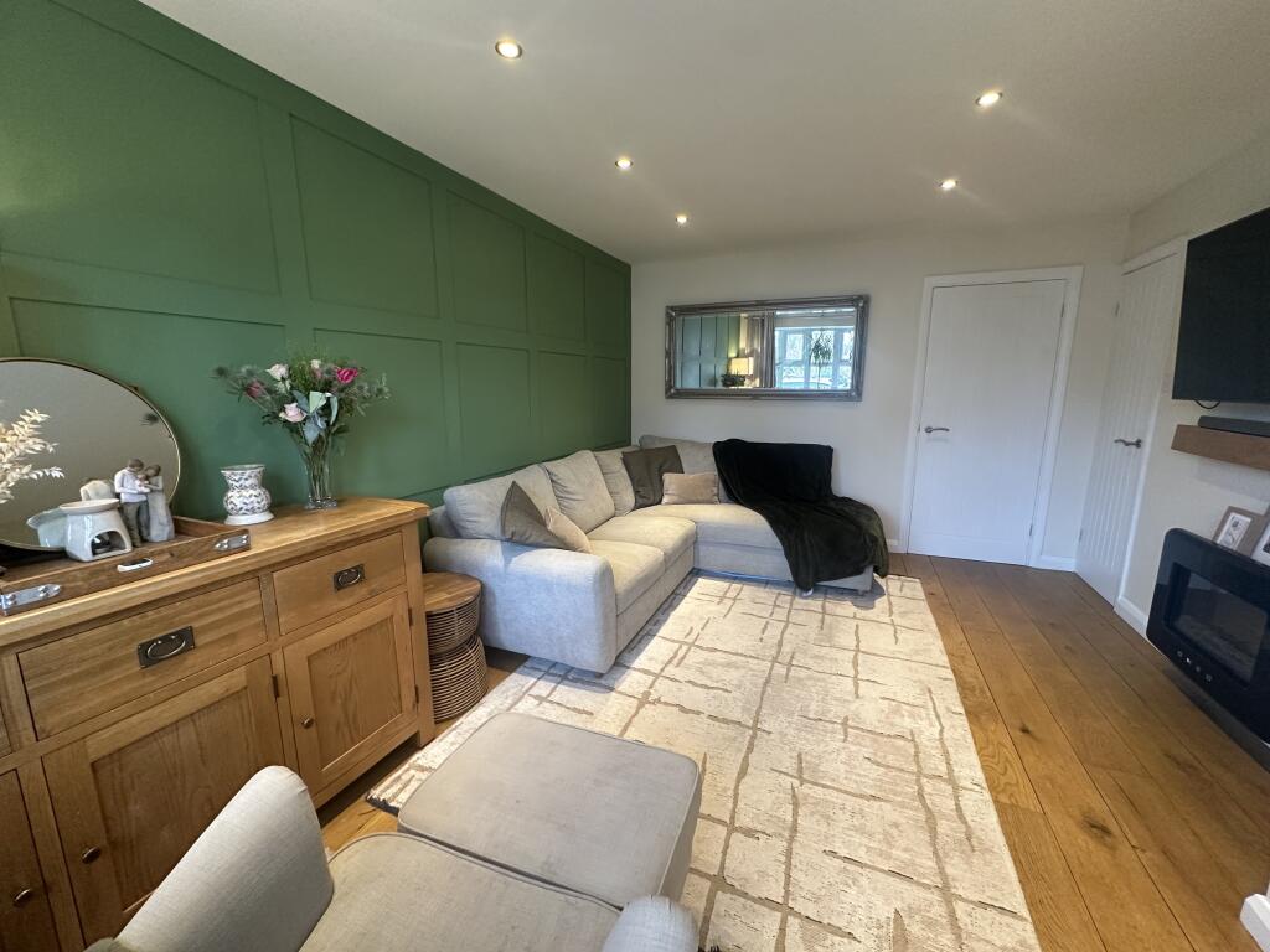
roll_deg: +0.1
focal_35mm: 14
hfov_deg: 102.1
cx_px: 635
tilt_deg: -9.8
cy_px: 476
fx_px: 514
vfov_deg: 85.7
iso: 320
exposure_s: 1/100
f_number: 2.2
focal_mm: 2.22
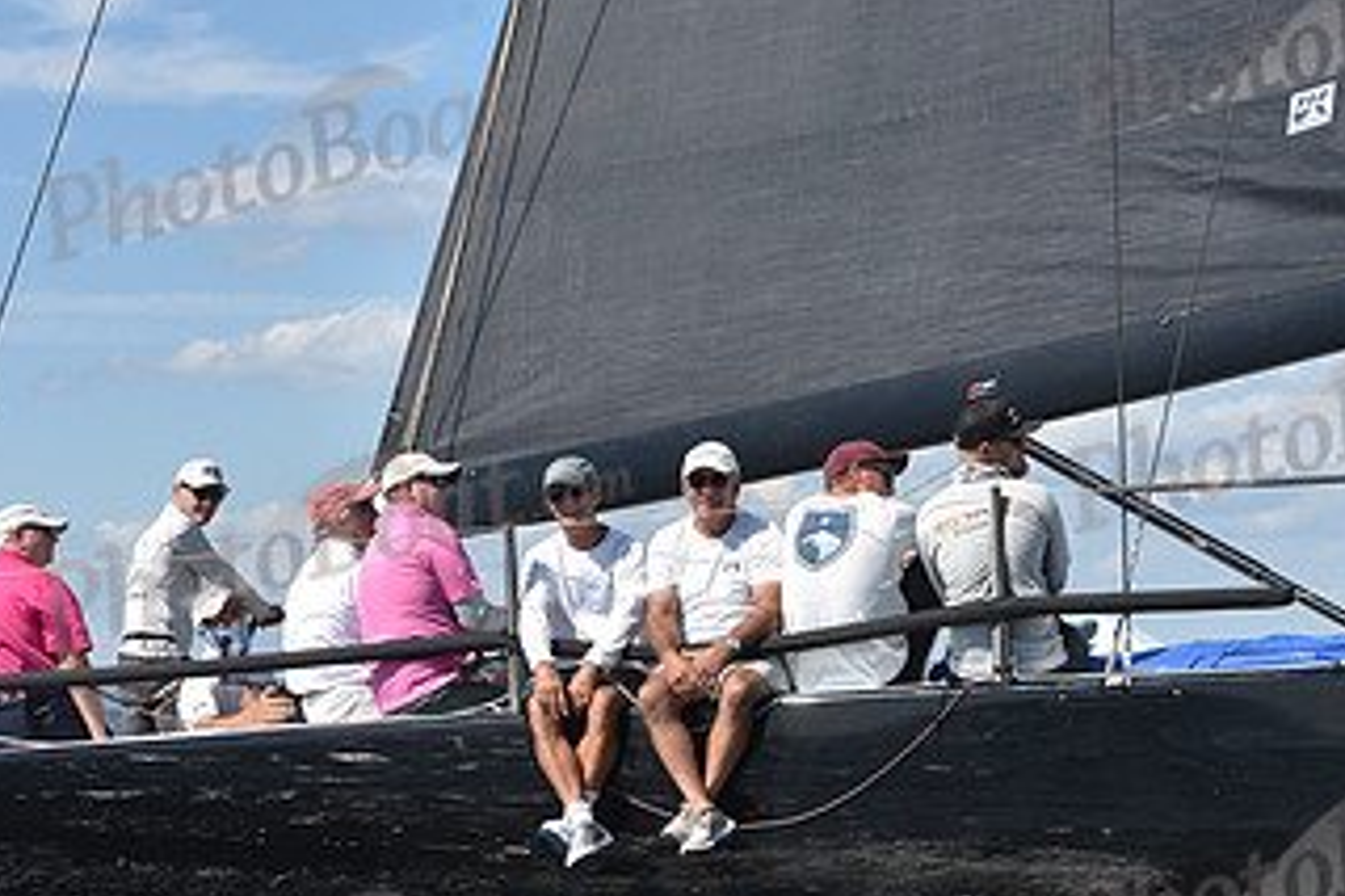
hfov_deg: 16.1
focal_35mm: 127
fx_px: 4742
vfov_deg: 10.8
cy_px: 700
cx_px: 853
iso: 320
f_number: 8
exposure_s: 1/1250
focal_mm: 70
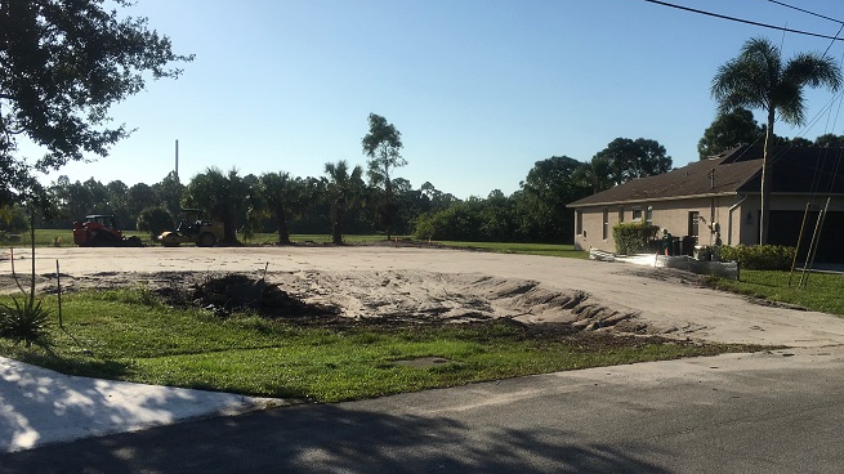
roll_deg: -1.8
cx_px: 467
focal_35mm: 37
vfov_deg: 31.9
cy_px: 275
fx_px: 828
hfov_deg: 53.9
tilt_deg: -2.5
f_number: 2.2
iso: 25
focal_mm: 4.15
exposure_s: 1/3205
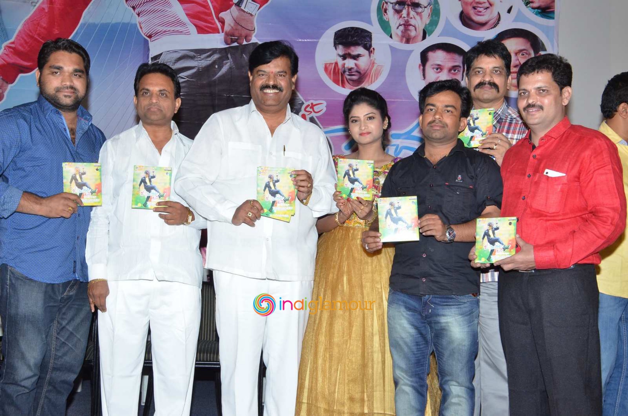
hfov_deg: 41.2
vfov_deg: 28.0
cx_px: 314
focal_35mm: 48
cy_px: 208
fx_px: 836
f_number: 9
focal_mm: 32
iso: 1250
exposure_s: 1/125
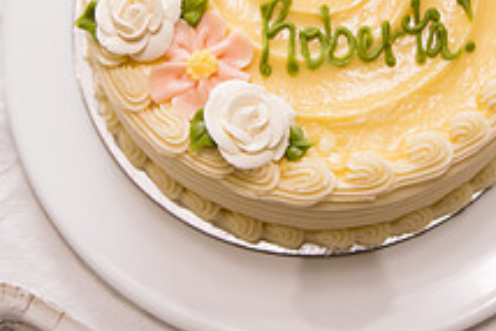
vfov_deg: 20.0
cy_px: -34
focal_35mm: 65
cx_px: 329
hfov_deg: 30.7
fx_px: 896
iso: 2500
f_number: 3.5
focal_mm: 24
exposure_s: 1/320
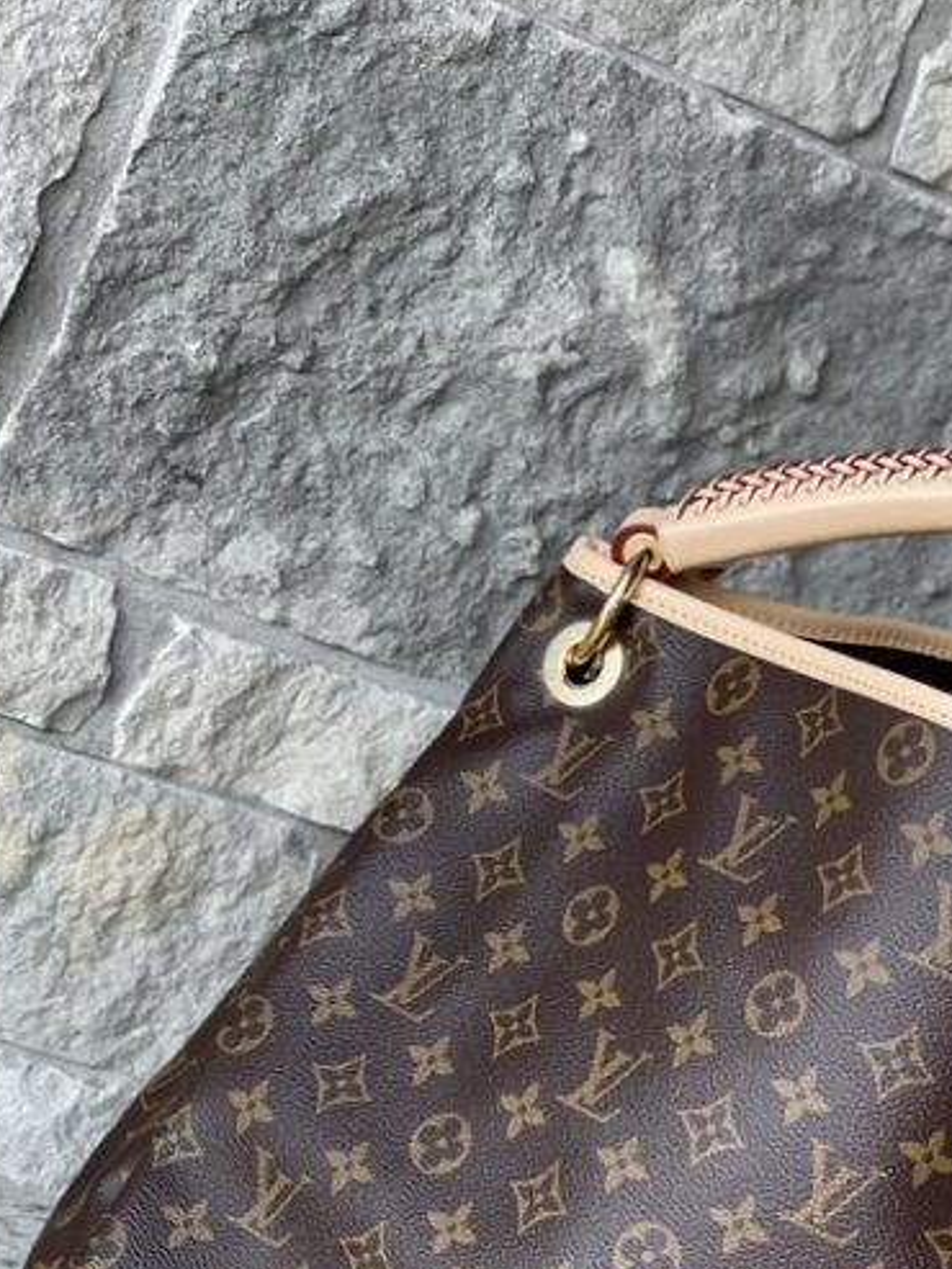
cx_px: 782
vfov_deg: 16.2
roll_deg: -26.2
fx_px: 4435
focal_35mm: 121
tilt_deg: -13.1
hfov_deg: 12.2
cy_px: 982
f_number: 2.2
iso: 100
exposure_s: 1/121
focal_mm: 7.5
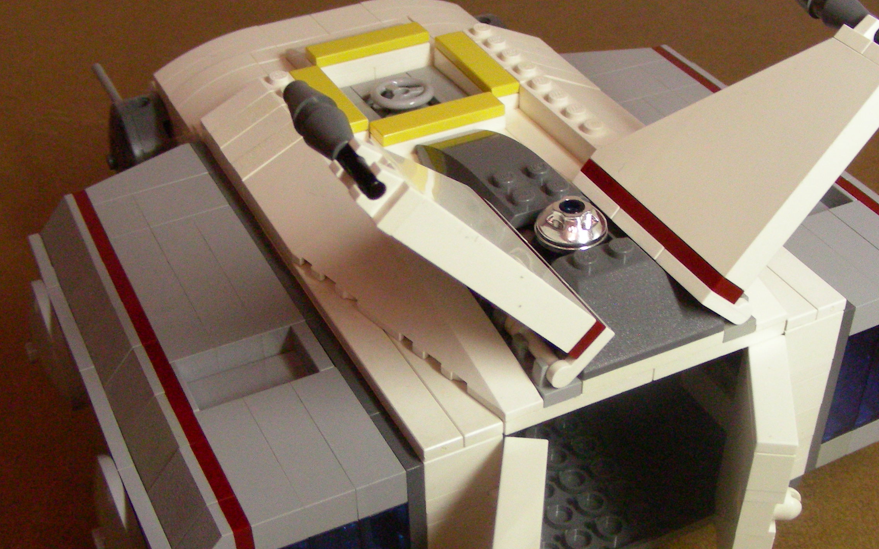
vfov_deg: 25.7
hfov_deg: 40.2
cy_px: 356
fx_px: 1198
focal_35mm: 50
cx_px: 508
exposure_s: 1/44.6
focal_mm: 6.3
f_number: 3.5
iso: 400
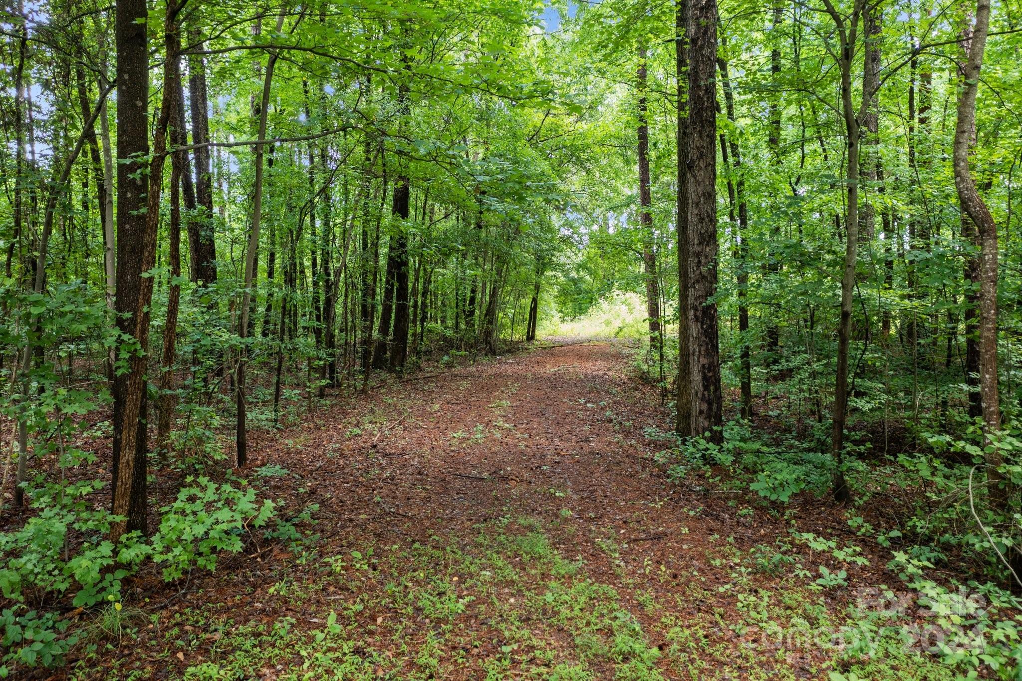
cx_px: 511
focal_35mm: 28
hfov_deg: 65.5
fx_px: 795
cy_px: 340
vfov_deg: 46.4
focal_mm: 10.26
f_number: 2.8
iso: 100
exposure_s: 1/20
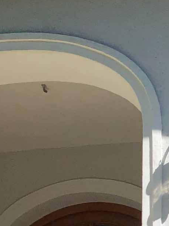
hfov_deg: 7.6
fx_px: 1199
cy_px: 202
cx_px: 365
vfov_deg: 10.7
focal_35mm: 184
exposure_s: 1/2315
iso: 20
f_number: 1.8
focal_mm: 3.99
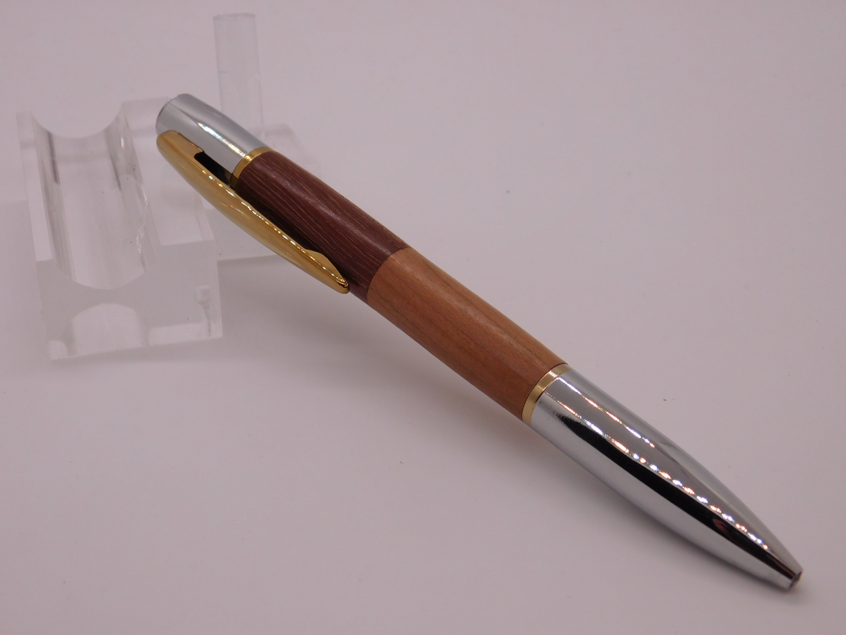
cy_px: 318
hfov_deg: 32.7
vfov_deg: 24.8
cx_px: 423
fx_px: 1442
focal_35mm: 59
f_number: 4
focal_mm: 10.4
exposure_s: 1/125
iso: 125
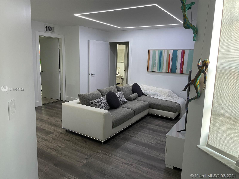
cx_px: 120
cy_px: 90
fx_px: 180
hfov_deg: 67.3
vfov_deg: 53.1
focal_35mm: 26
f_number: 1.6
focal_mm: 4.2
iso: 320
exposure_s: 1/60
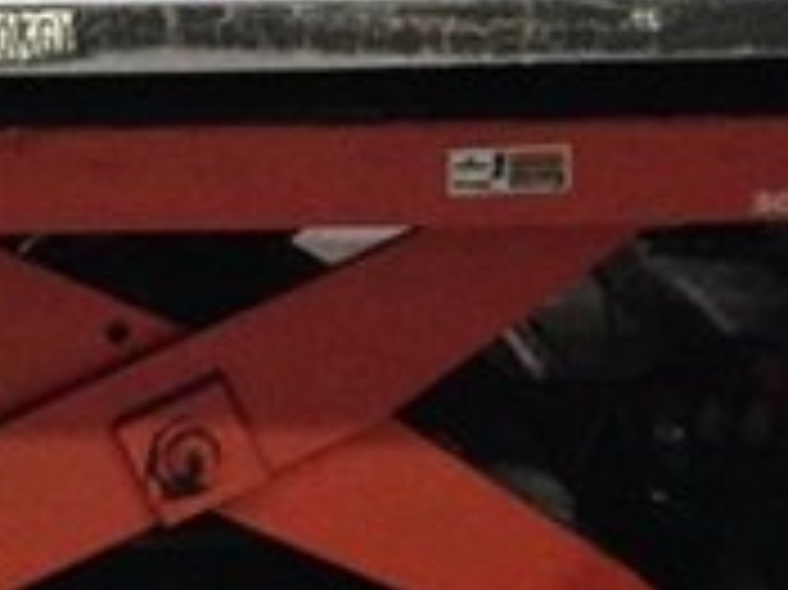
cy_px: 216
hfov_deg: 12.9
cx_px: -70
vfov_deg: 9.8
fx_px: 3435
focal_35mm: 151
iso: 320
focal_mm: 4.12
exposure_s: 1/17
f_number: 2.4
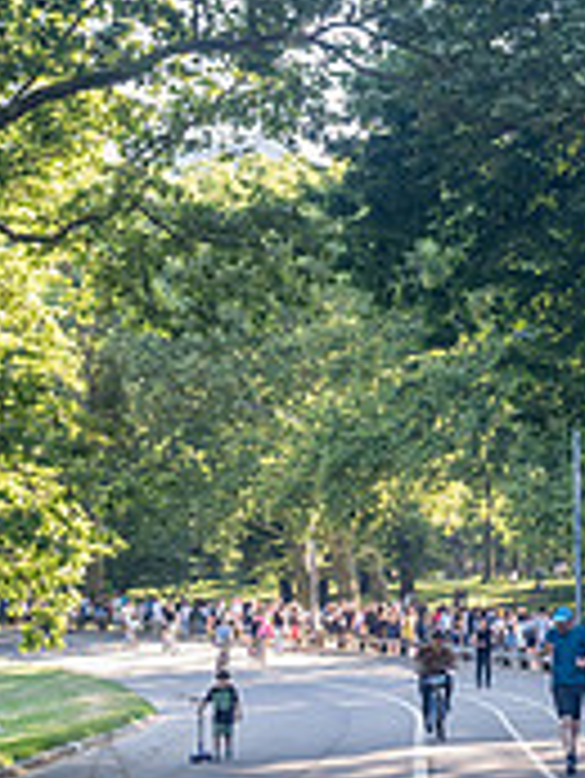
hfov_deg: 12.8
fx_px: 2543
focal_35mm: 113
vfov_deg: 17.3
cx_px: 684
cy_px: 591
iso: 1250
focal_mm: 35
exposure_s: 1/500
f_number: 4.5
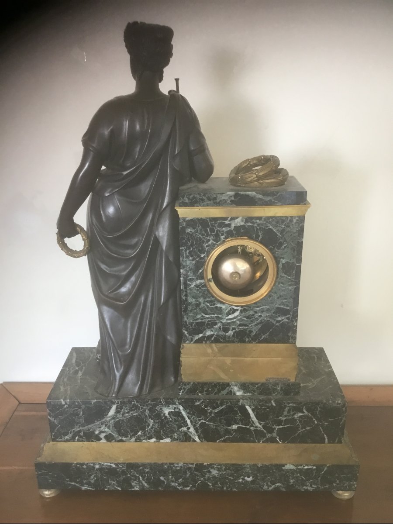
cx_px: 196
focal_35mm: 31
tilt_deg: -21.2
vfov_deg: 58.4
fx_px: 469
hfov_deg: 45.4
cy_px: 262
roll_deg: +0.2
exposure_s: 1/33
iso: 100
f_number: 2.4
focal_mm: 3.3
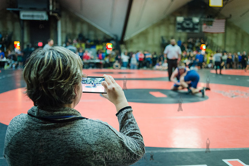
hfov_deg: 54.4
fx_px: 242
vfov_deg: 37.9
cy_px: 83
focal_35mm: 35
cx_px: 124
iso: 4000
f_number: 3.2
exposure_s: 1/400
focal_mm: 35
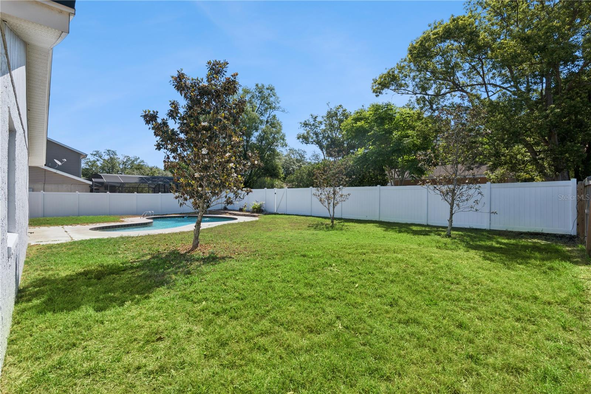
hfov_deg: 96.7
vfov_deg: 73.7
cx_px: 296
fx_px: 263
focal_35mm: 16
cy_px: 197
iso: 100
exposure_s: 1/50
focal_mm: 16
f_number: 20
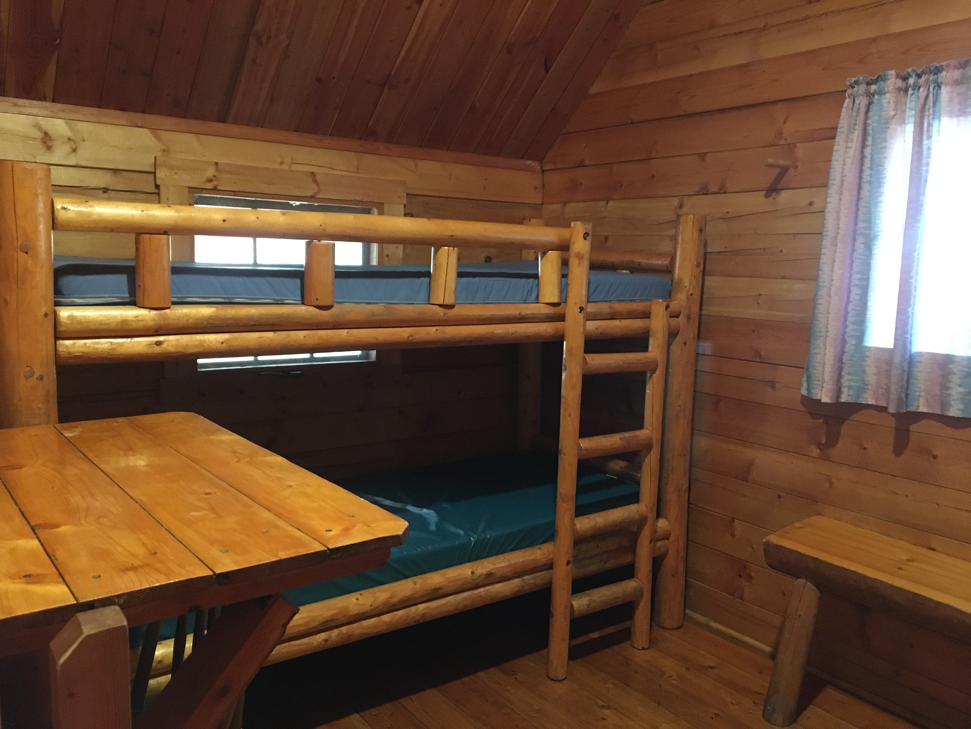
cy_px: 364
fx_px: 813
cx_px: 486
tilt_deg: -5.5
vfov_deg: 48.2
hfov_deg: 61.7
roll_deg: -1.2
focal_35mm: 29
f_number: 2.2
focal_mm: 4.15
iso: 320
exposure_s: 1/15
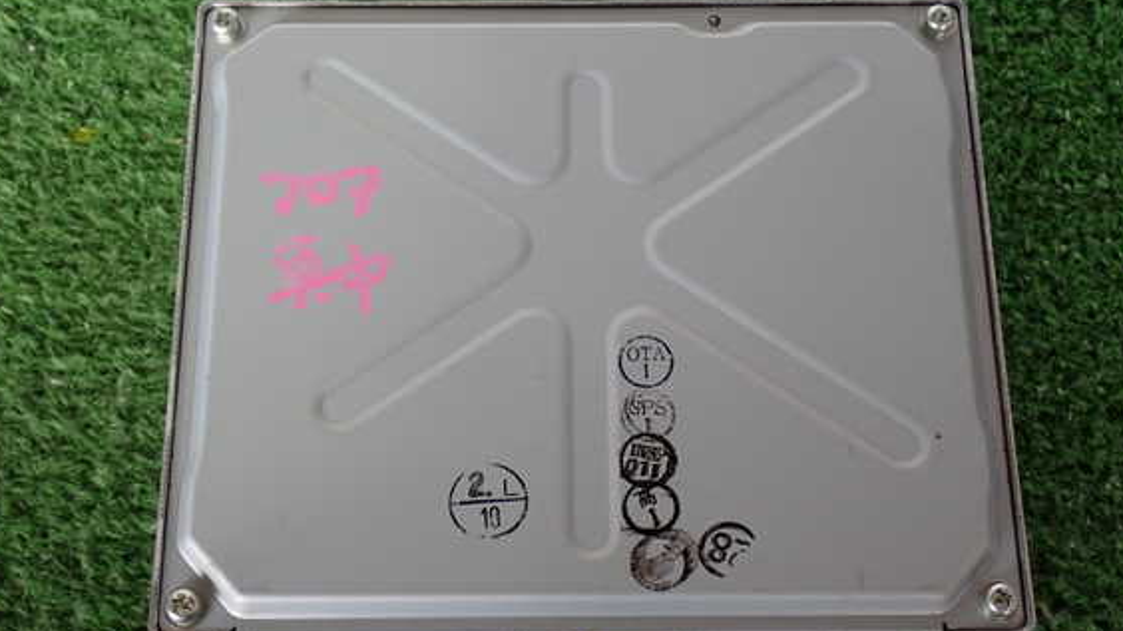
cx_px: 569
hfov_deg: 40.6
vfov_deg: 23.5
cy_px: 358
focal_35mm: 51
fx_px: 1518
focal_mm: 7.84
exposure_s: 1/50
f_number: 2.9
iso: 200
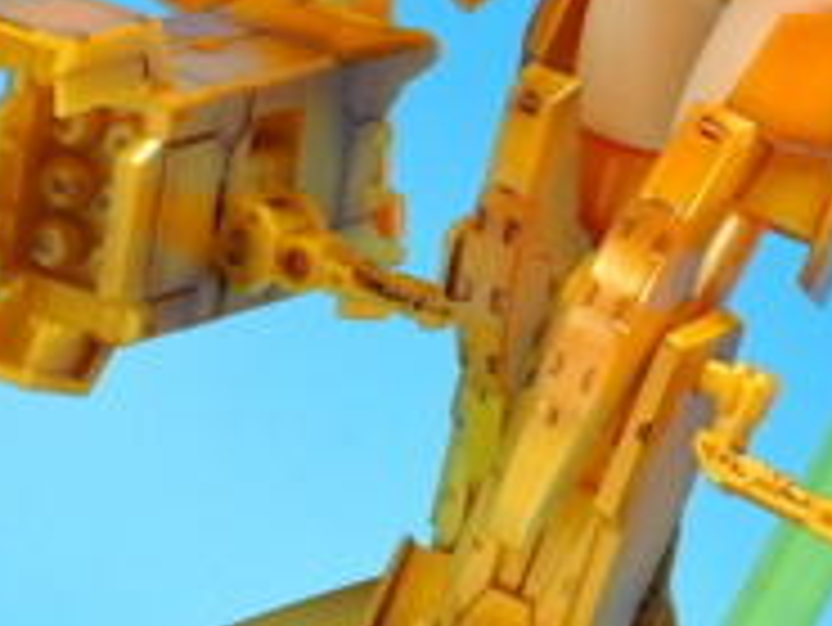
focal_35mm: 275
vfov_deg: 5.4
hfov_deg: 7.2
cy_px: 18
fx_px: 6614
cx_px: 863
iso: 80
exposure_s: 1
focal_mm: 18.2
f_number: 7.1
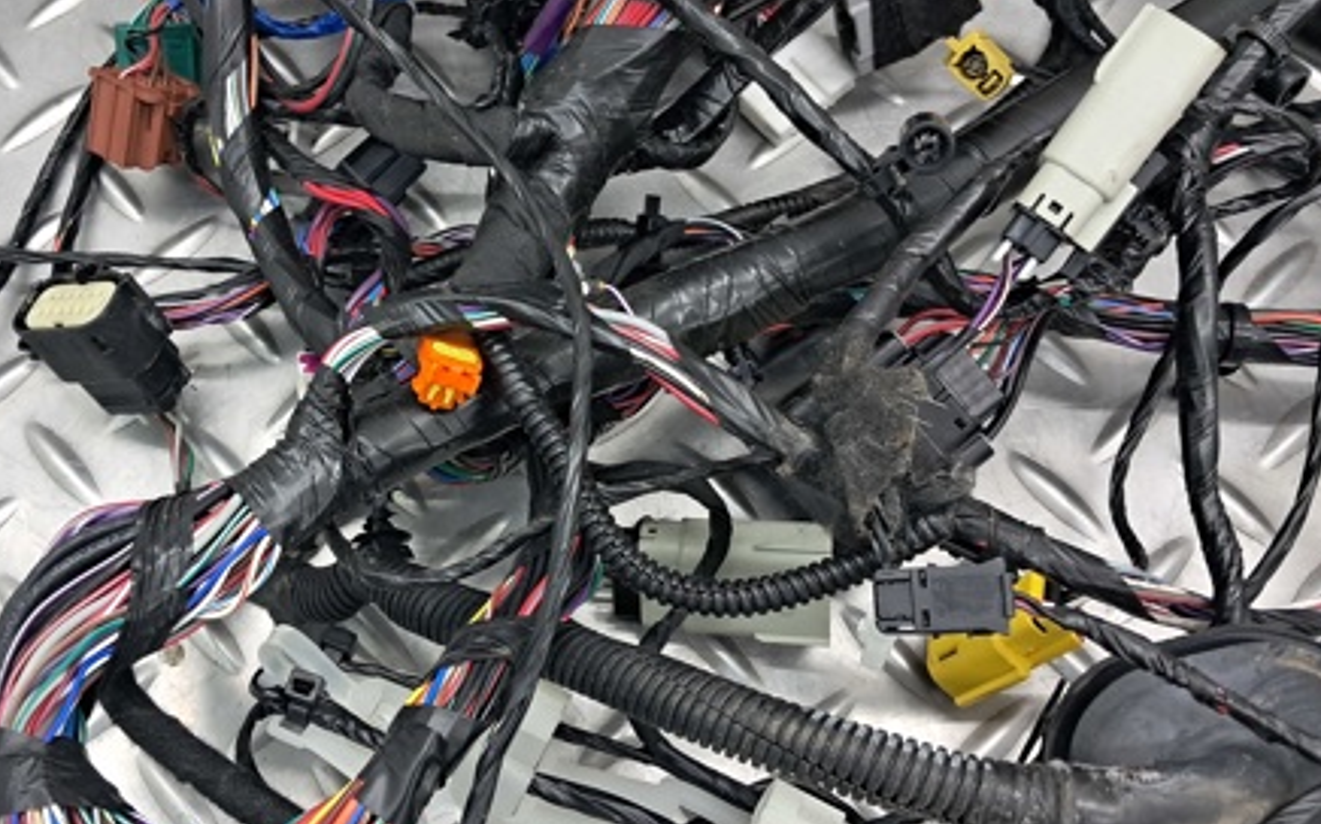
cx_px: 491
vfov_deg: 30.5
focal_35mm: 42
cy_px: 414
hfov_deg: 46.8
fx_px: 1511
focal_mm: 4
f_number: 1.8
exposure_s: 1/50
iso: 160
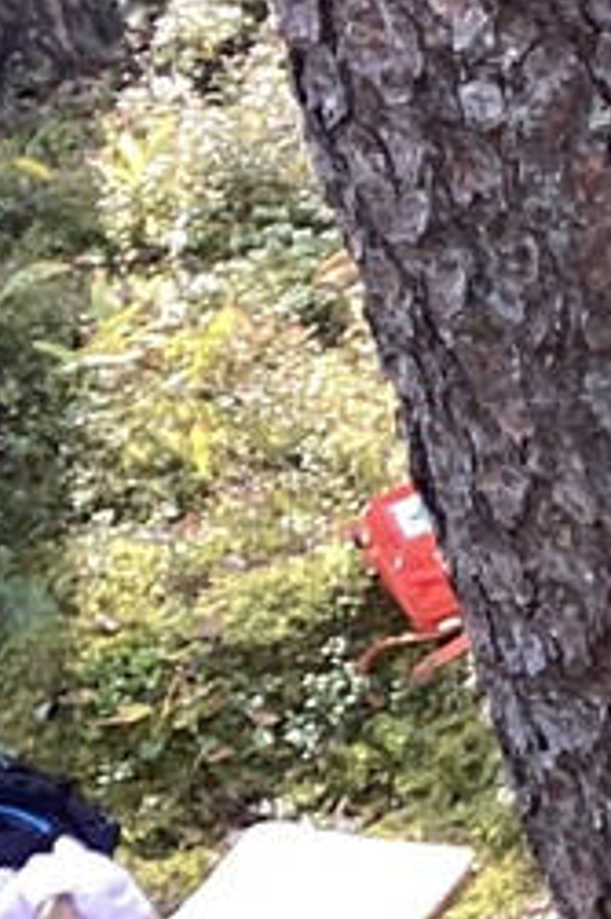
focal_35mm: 137
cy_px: 22
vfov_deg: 14.8
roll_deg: +3.4
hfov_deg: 8.6
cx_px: 1751
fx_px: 3492
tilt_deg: -19.9
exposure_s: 1/100
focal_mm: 3.3
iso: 64
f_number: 2.4
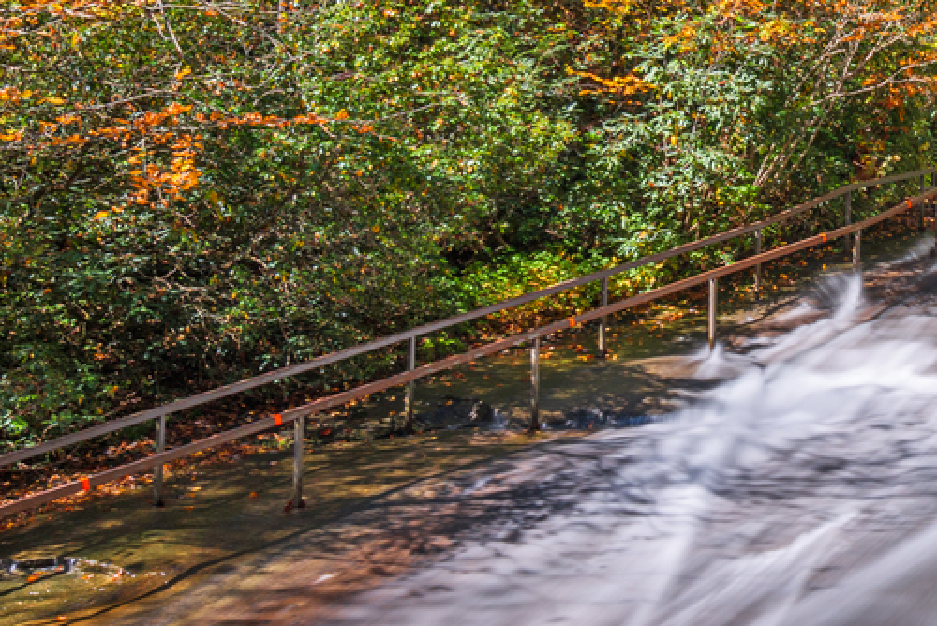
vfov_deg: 15.3
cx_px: 1187
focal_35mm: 89
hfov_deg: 21.0
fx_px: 2318
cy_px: 193
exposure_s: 13
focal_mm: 21
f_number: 11
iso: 64
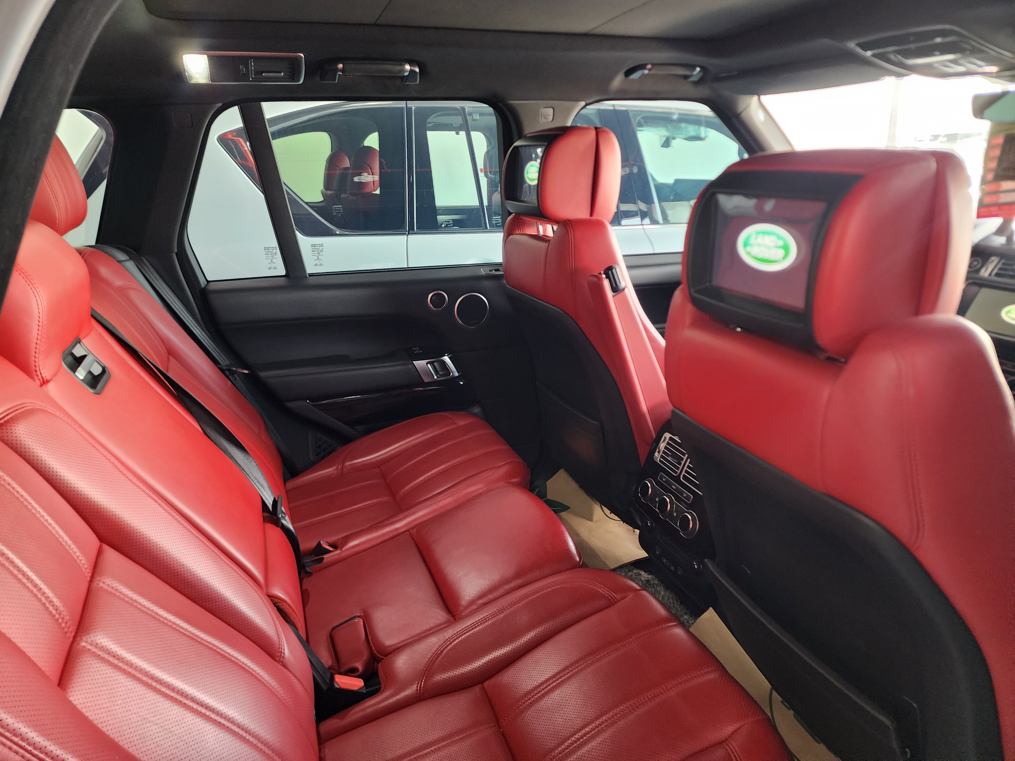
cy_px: 380
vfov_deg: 58.9
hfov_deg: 73.9
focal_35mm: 23
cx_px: 508
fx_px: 674
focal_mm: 6.4
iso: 640
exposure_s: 1/40
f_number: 1.8
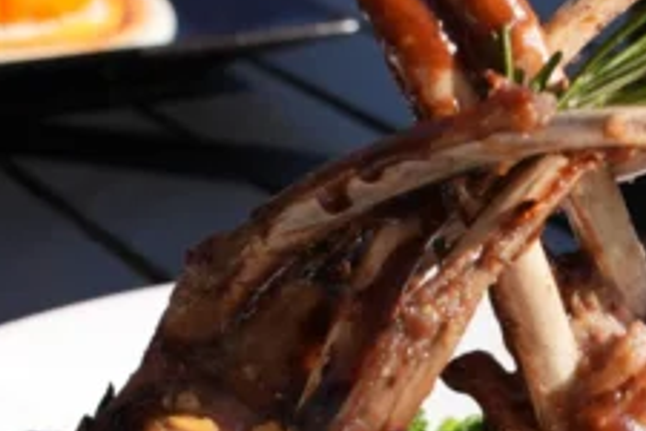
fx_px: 1902
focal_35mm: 106
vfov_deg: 12.7
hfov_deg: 19.1
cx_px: 534
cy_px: 484
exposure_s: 1/200
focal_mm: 31
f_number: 7.1
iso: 80
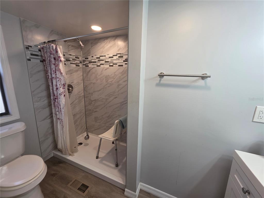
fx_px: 99
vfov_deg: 89.9
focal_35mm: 13
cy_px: 99
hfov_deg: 106.2
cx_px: 132
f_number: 1.9
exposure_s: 1/120
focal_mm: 2.2
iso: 100
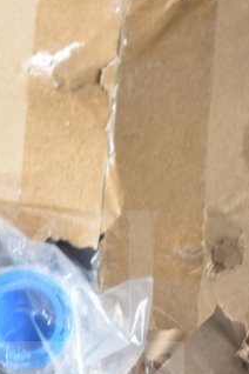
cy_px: 304
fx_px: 1878
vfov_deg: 11.3
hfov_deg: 7.6
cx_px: 52
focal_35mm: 181
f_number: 5
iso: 450
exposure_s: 1/60
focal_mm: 42
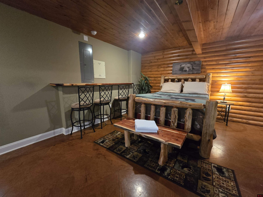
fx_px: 99
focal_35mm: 13
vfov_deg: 89.9
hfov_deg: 106.2
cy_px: 98
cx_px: 132
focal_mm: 2.2
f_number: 2.2
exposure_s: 1/60
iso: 1250
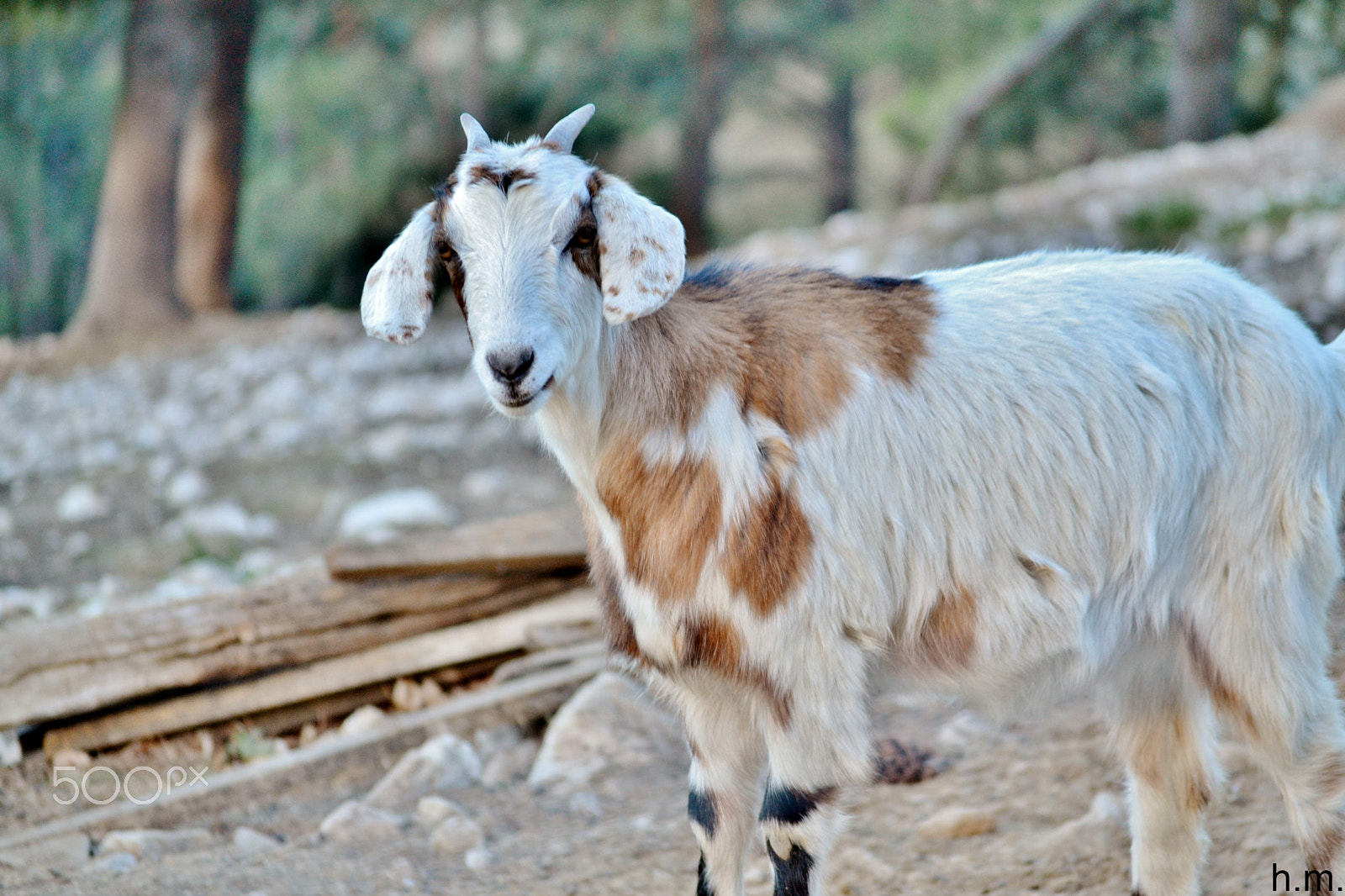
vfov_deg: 9.1
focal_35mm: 150
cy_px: 448
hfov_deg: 13.7
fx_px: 5603
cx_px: 672
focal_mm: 100
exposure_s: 1/60
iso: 450
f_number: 4.5
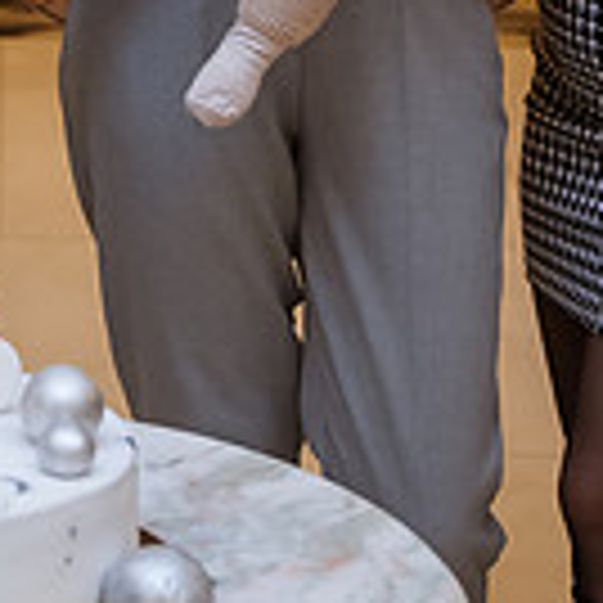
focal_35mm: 159
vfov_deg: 10.6
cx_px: -132
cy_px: -307
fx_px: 3134
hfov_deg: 10.8
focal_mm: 38
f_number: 2.8
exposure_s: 1/160
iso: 1600
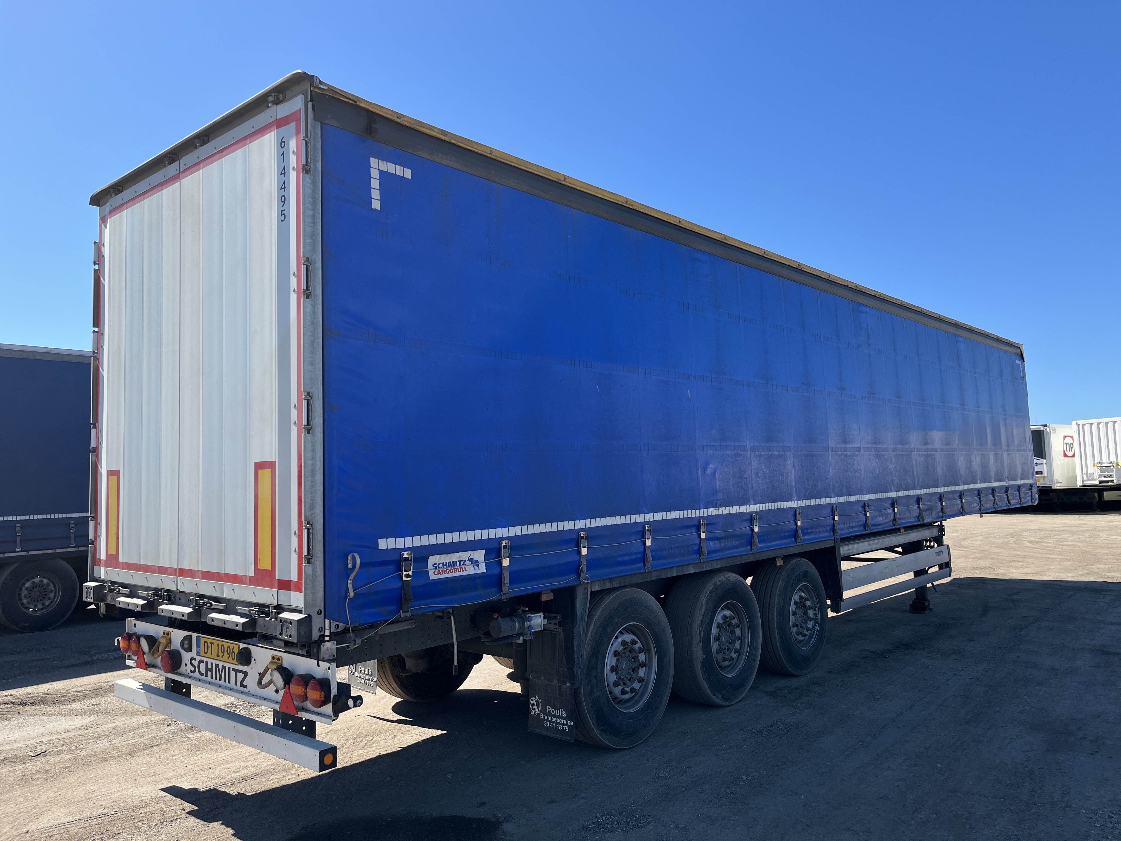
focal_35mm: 26
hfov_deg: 67.3
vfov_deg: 53.1
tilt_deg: +5.9
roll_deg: +1.0
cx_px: 560
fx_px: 842
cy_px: 420
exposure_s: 1/1832
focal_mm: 5.1
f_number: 1.6
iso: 50
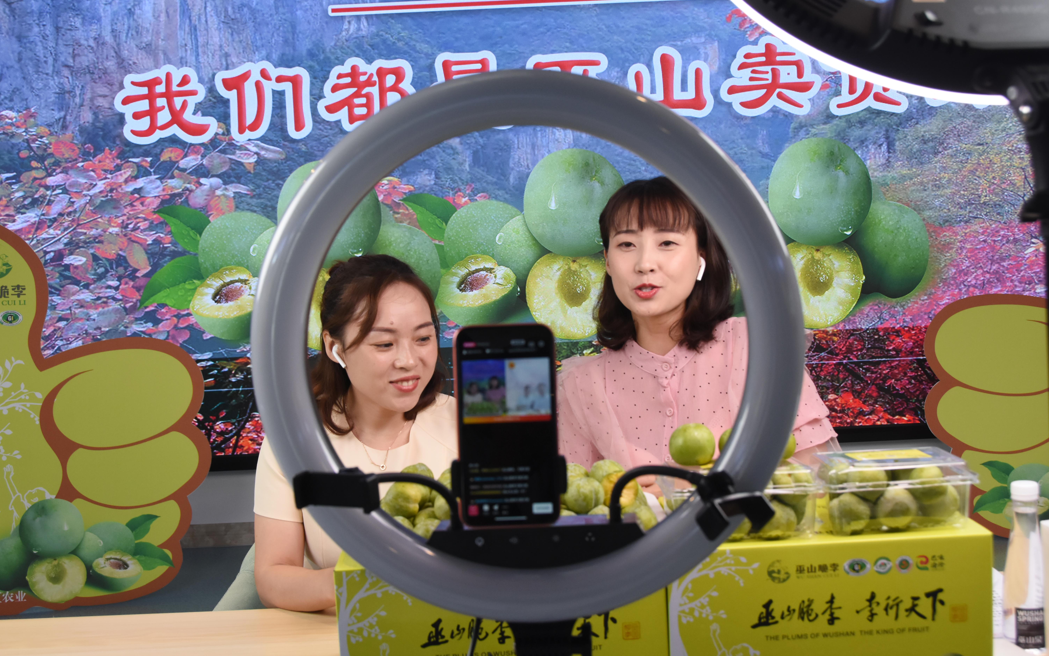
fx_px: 1401
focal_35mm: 49
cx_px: 525
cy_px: 333
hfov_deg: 41.1
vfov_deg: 26.3
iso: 1000
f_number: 6.3
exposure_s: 1/160
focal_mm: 32
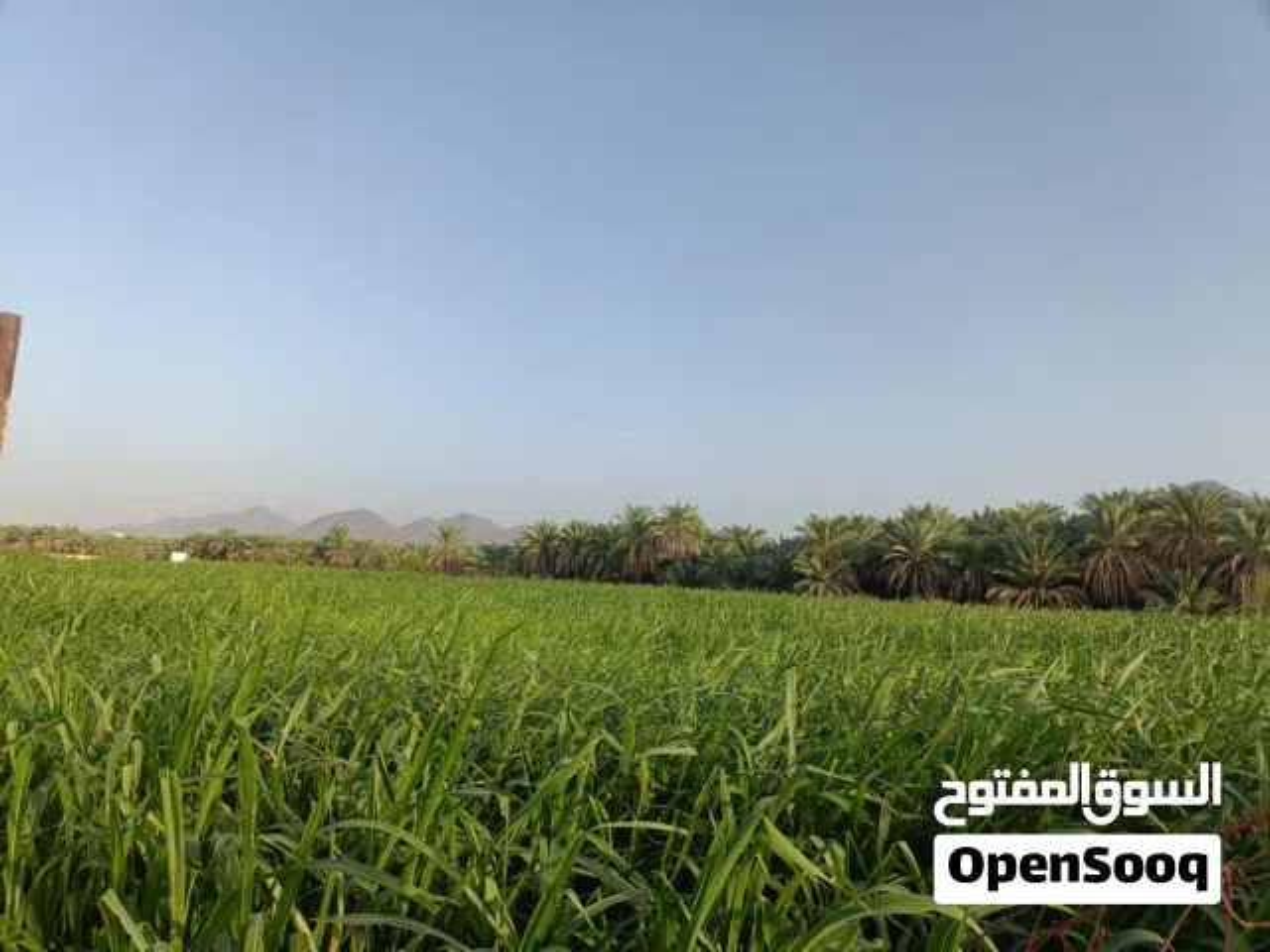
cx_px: 635
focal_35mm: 25
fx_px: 917
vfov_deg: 54.9
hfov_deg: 69.4
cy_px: 476
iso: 50
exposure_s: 1/468
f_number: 1.7
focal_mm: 4.7
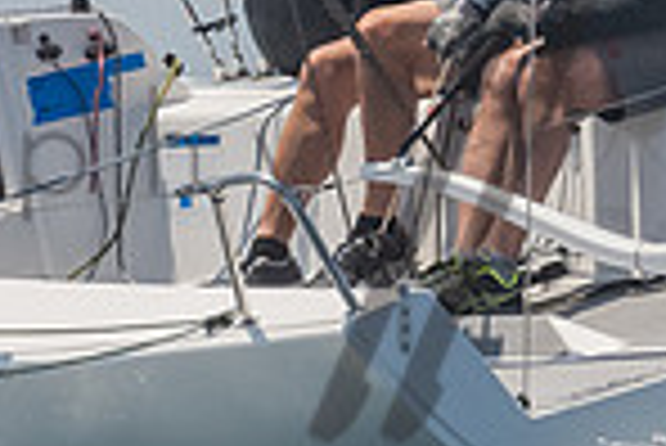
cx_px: 60
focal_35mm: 1152
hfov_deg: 1.8
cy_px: -224
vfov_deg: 1.2
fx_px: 21333
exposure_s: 1/1000
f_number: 14
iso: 640
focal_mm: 175
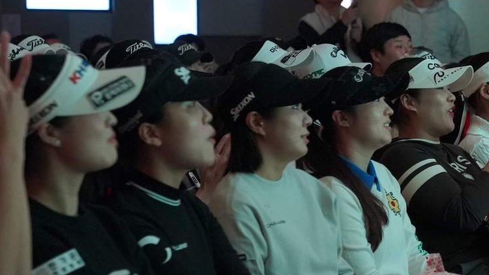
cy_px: 193
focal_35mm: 191
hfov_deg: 11.1
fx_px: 2477
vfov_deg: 6.4
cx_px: 581
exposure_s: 1/200
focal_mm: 70
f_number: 4
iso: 8000
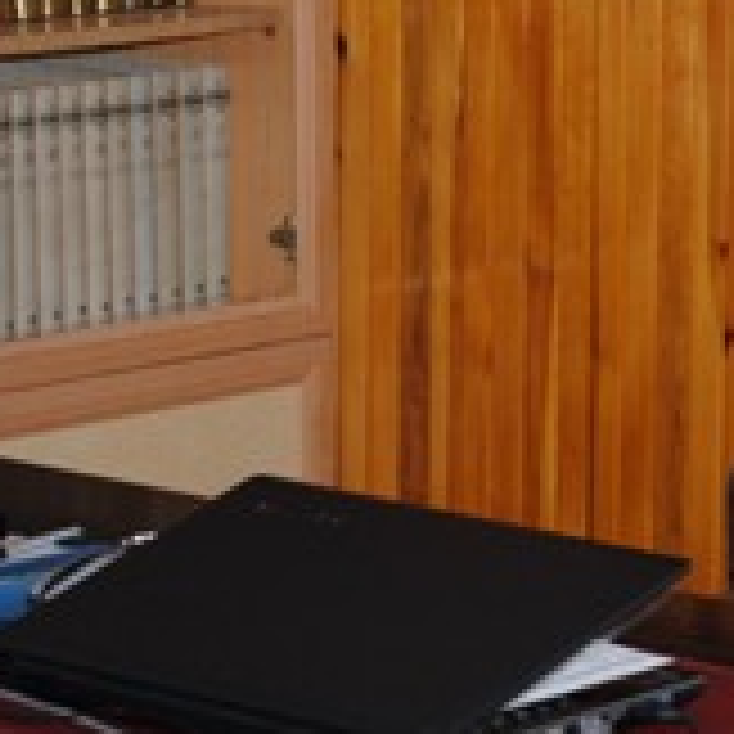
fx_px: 4030
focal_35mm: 168
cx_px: 842
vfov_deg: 10.4
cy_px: 329
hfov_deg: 10.3
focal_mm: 48
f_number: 4.8
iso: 200
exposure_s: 1/60
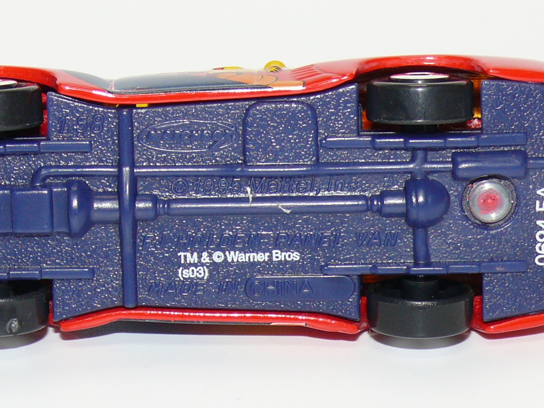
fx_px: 2828
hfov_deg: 11.0
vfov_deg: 8.2
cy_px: 160
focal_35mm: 180
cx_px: 268
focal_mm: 13.4
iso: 100
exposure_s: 1/30
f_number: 4
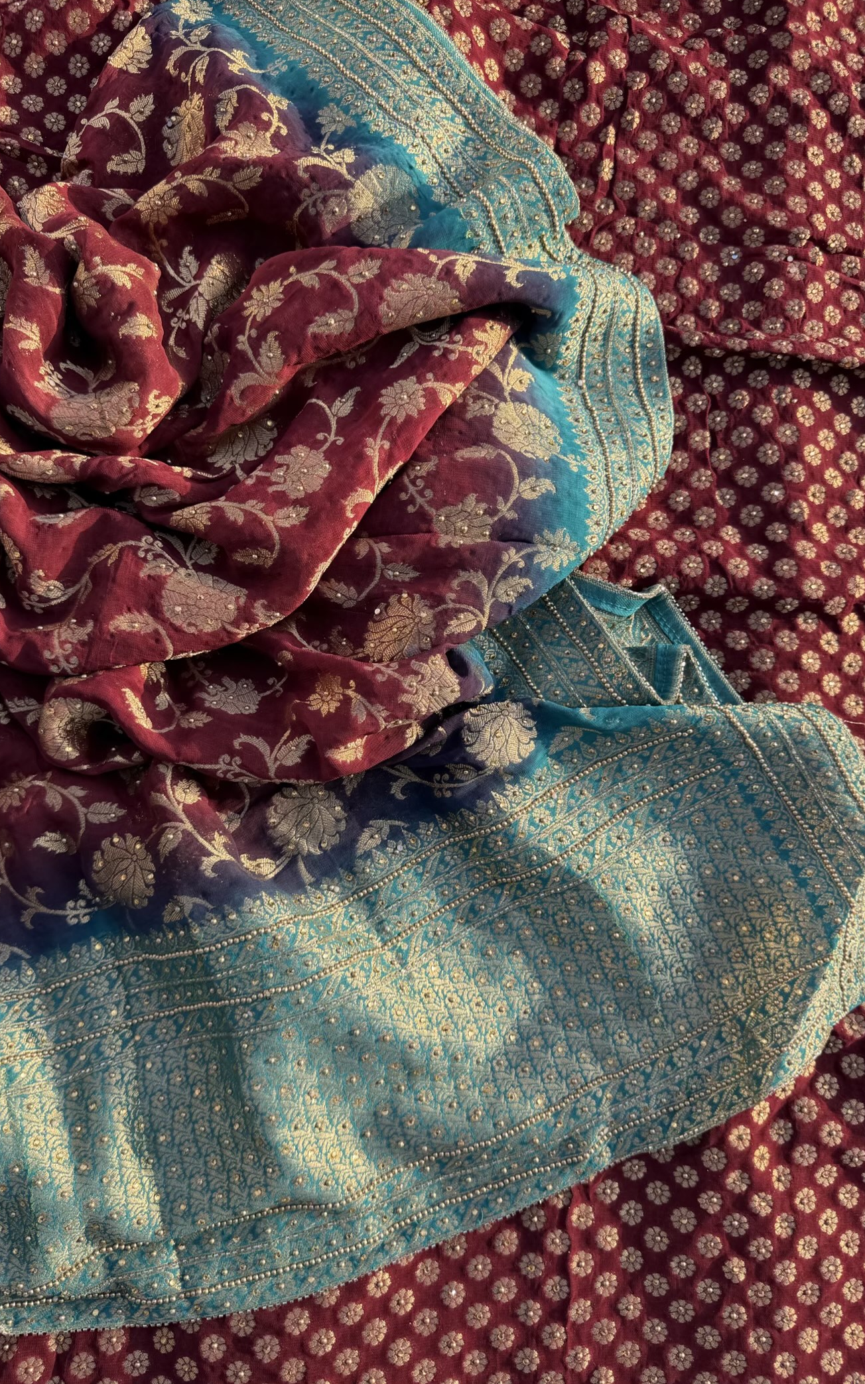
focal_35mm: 26
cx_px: 425
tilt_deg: -81.9
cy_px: 677
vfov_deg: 70.4
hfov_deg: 47.6
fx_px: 981
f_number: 1.78
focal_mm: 6.76
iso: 80
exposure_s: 1/654
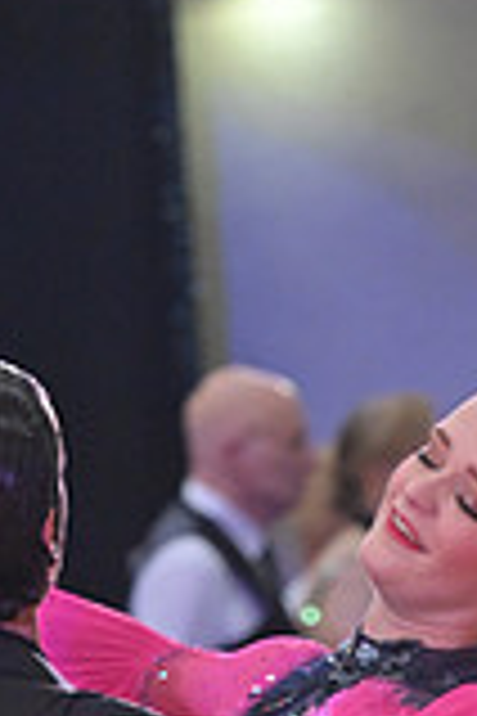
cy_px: 1202
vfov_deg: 4.1
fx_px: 9817
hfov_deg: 2.8
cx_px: 281
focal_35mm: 494
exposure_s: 1/400
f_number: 5
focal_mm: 135
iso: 3200
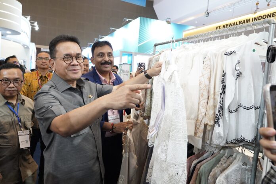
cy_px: 92
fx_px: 149
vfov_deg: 63.1
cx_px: 138
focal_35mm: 20
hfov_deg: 85.5
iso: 4000
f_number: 4
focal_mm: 19.5
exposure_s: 1/200
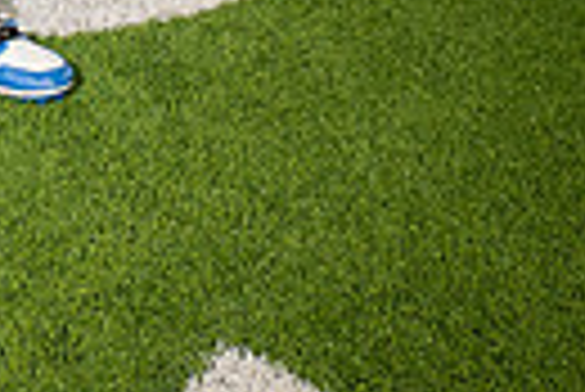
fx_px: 2245
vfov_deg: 8.9
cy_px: -572
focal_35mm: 138
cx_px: -86
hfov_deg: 14.4
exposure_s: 1/320
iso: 800
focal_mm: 40
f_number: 7.1
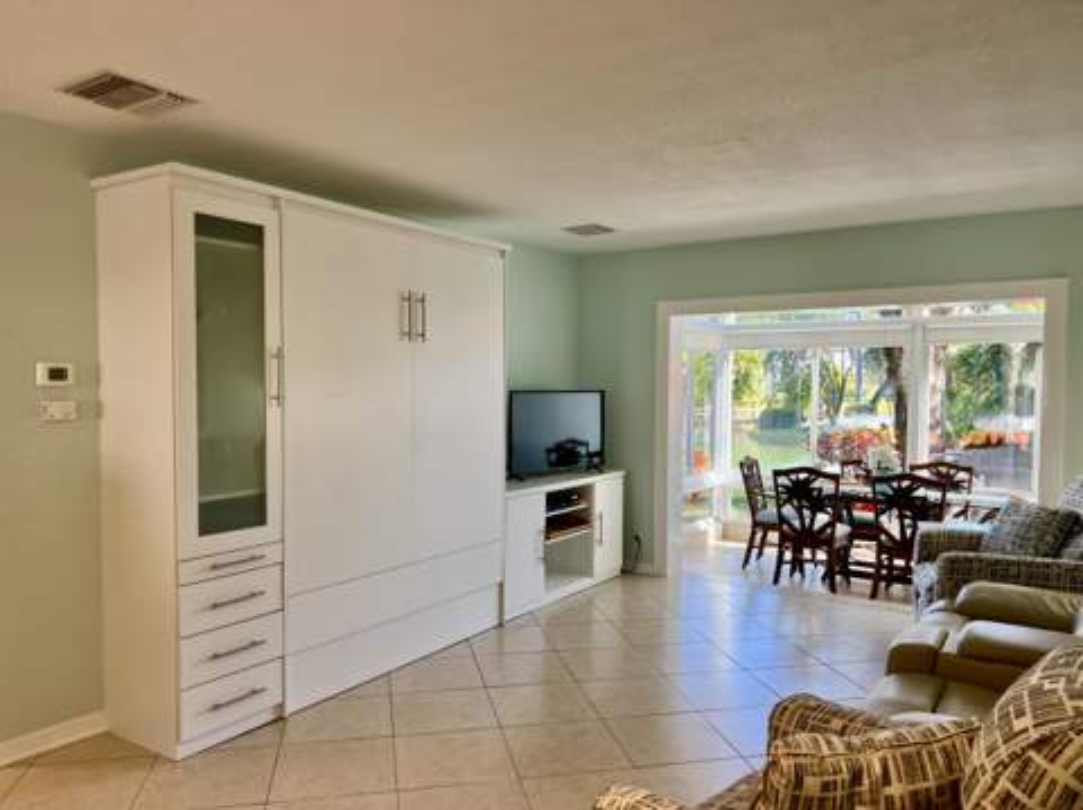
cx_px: 542
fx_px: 813
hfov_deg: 67.4
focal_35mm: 26
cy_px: 405
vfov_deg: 53.0
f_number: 1.5
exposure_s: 1/137
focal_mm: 5.7
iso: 64
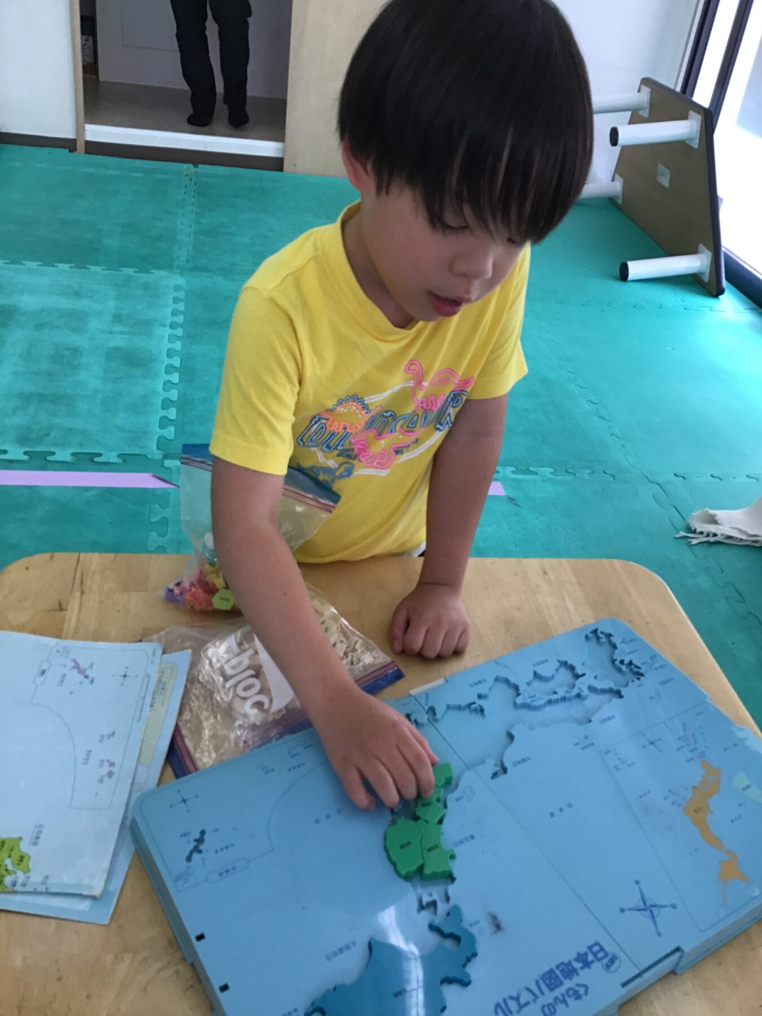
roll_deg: -6.8
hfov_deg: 45.4
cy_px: 508
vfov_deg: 58.4
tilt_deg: -34.8
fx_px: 910
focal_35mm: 31
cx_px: 381
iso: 25
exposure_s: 1/33
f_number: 2.4
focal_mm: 3.3
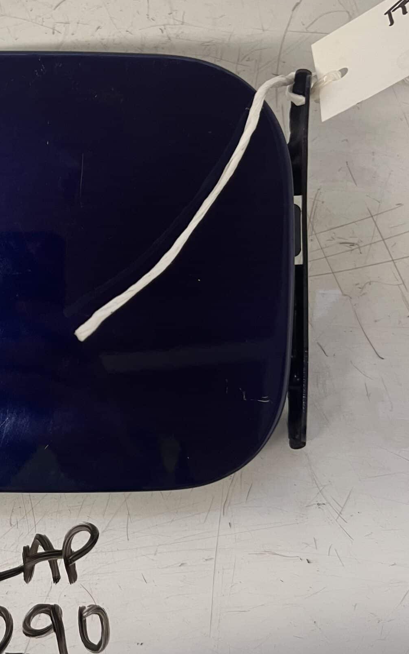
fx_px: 785
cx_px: 19
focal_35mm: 44
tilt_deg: -66.2
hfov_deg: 27.8
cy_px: 342
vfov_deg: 45.3
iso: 125
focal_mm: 5.1
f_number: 1.6
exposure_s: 1/50
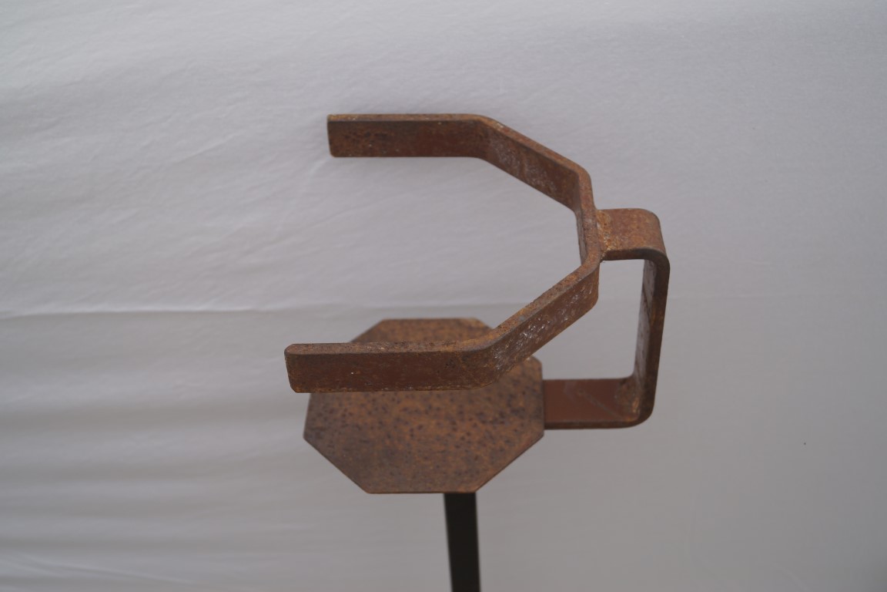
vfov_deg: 31.9
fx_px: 1035
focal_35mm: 42
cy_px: 296
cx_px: 444
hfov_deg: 46.4
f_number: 5
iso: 100
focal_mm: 28
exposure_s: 1/320
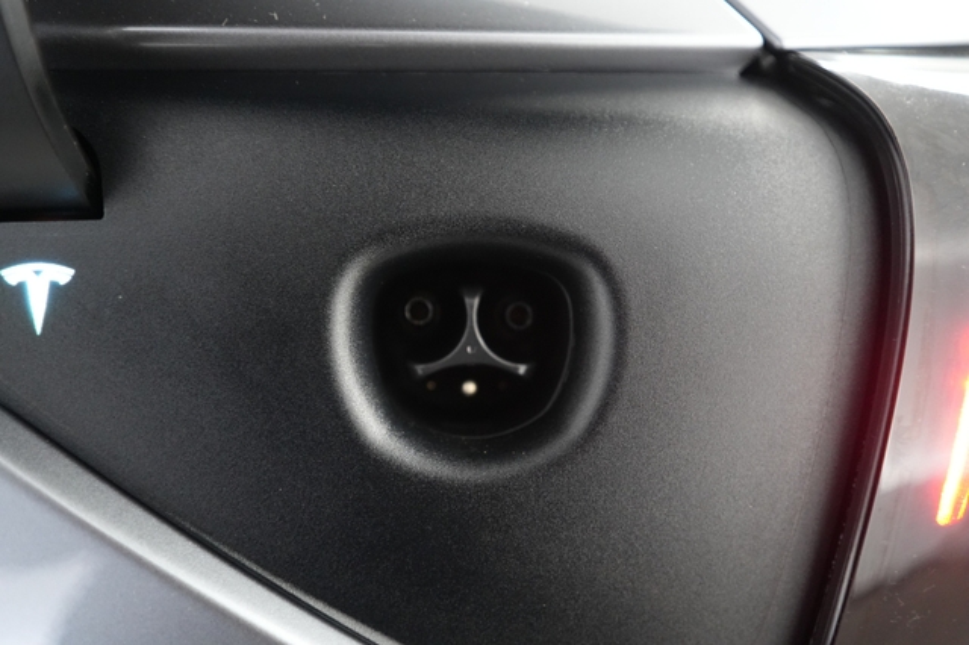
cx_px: 484
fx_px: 673
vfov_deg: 51.2
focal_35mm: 25
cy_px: 322
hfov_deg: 71.5
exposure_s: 1/60
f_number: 2.8
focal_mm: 25
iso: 5000
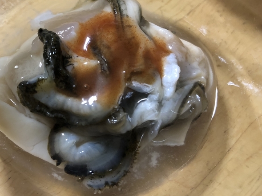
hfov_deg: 48.1
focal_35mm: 38
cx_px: 86
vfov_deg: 37.6
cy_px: 81
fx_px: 288
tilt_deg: -65.3
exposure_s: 1/13
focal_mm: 4
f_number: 1.8
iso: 100
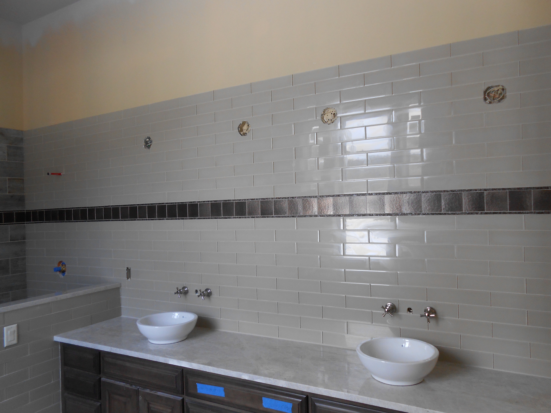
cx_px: 276
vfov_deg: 53.1
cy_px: 206
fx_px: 414
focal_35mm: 26
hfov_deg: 67.3
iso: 125
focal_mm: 4.6
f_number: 3.5
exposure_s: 1/30
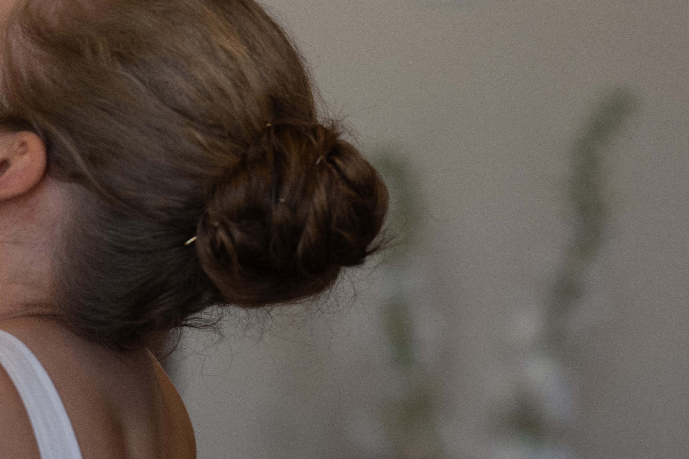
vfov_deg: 6.6
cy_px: 123
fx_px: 3999
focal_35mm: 209
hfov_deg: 9.7
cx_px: -135
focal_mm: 85
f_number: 2.8
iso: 500
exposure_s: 1/160
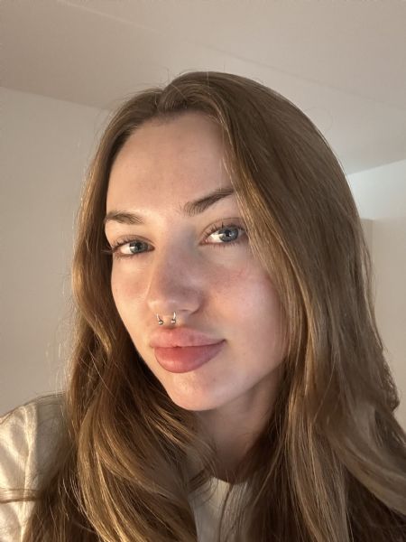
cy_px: 271
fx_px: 469
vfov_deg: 60.0
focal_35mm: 30
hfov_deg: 46.8
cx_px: 203
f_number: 1.9
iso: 320
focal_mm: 2.69
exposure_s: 1/33
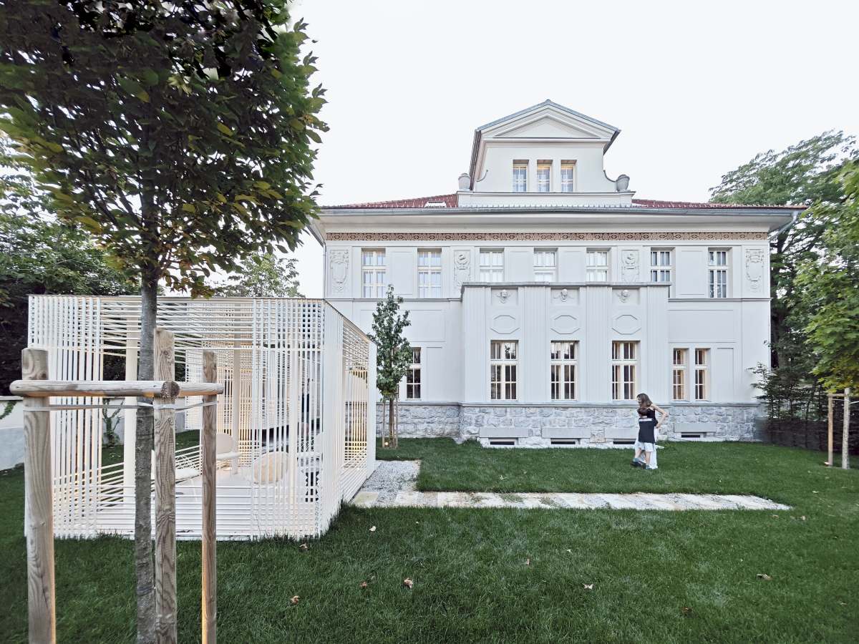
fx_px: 298
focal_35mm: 12
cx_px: 430
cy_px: 322
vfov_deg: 94.5
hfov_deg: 110.5
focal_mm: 2.03
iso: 50
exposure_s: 1/56.7
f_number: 1.8
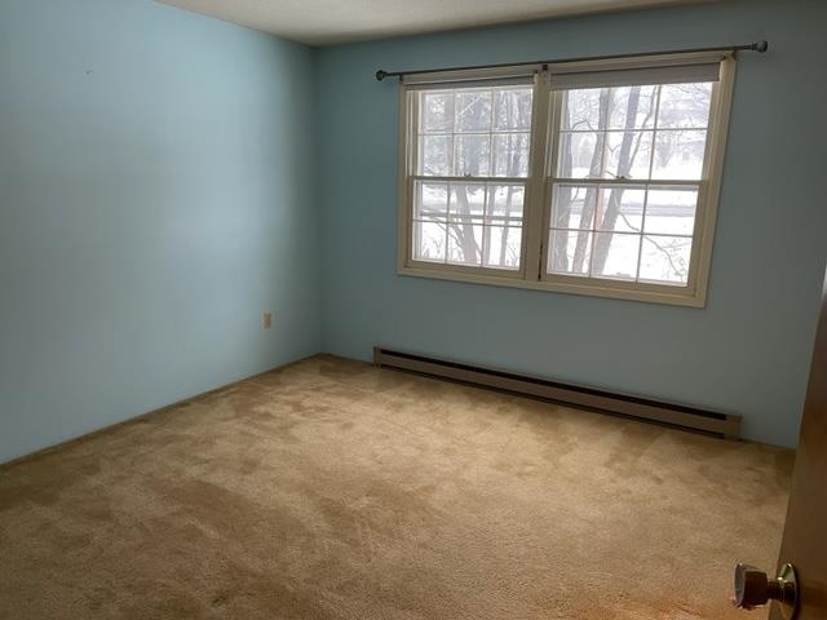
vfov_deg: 53.1
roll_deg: -1.2
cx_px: 414
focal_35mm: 26
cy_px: 310
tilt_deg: -13.1
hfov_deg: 67.3
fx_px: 621
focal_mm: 4.2
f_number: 1.6
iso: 250
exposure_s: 1/60
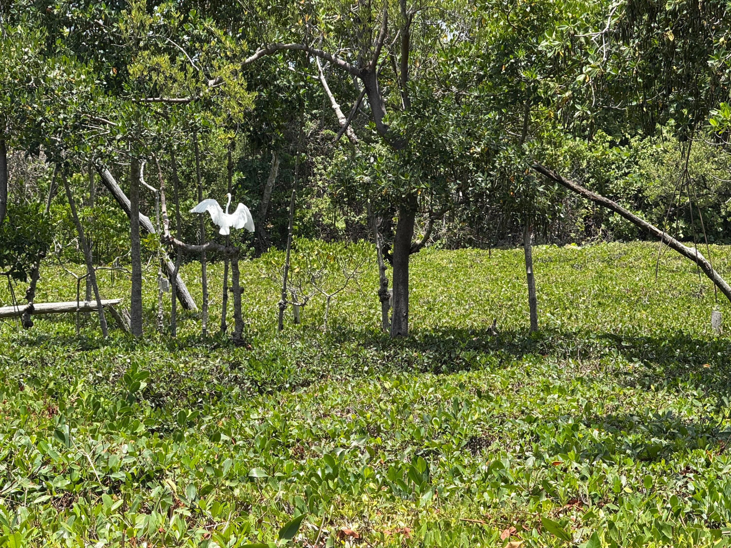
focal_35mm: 120
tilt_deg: -1.4
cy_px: 274
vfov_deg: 12.3
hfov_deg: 16.4
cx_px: 366
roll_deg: +0.1
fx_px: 2534
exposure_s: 1/743
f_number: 2.8
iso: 64
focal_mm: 15.66
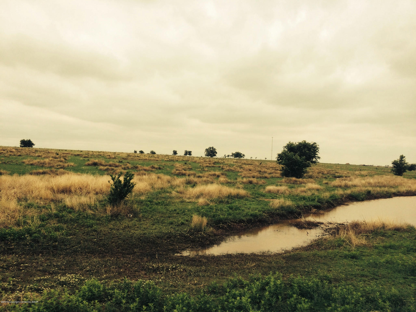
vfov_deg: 46.8
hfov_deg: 60.0
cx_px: 208
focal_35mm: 30
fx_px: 361
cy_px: 156
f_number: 2.2
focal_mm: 4.12
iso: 40
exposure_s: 1/4566
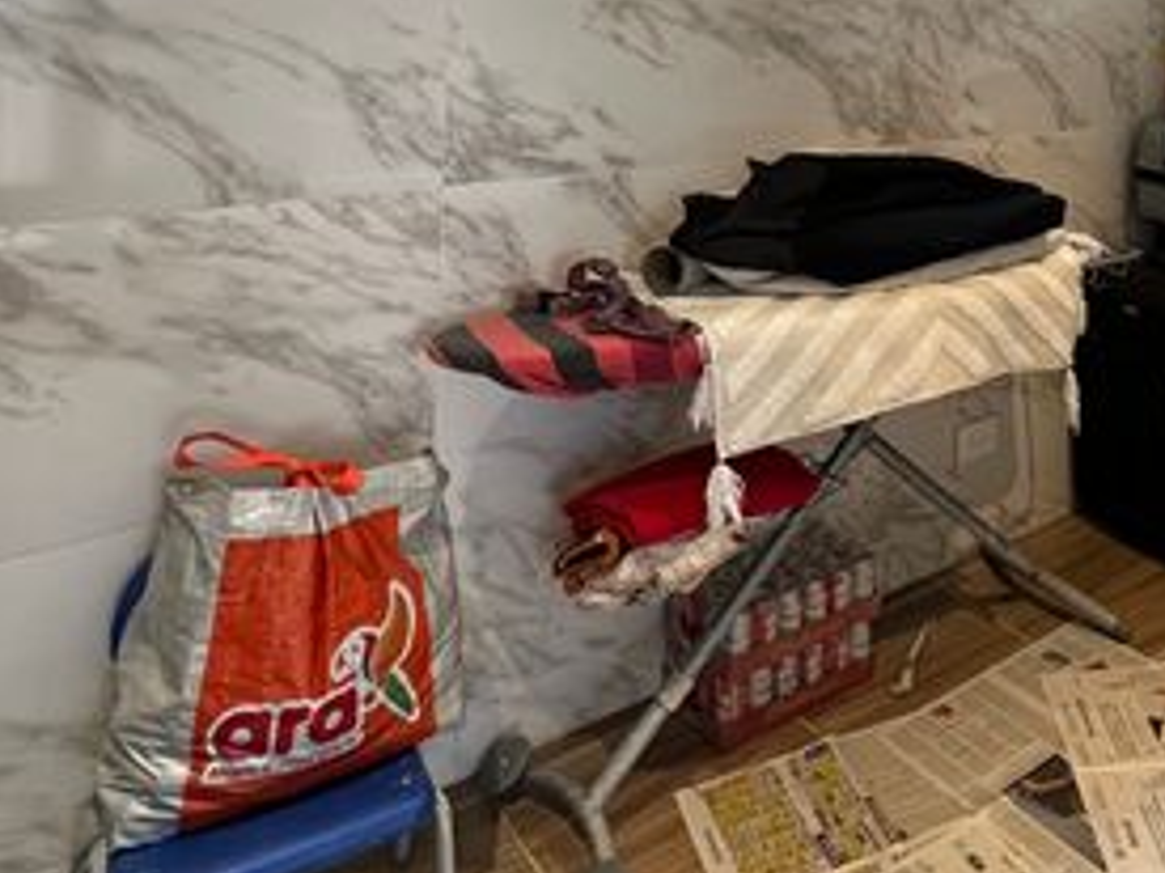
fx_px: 1144
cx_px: 998
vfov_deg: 37.4
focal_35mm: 34
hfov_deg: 49.4
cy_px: 4
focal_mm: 2.22
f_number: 2.2
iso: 200
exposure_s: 1/60
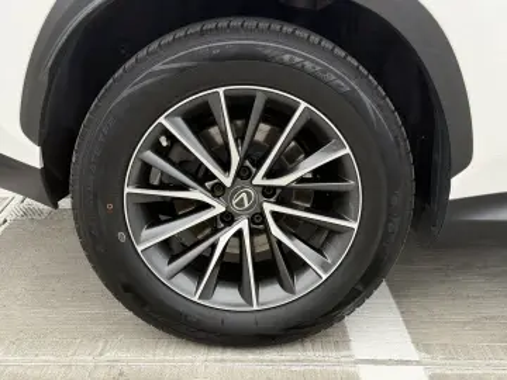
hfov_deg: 39.7
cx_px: 254
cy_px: 190
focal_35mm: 48
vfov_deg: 30.3
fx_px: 703
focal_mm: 6.76
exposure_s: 1/242
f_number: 1.78
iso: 100
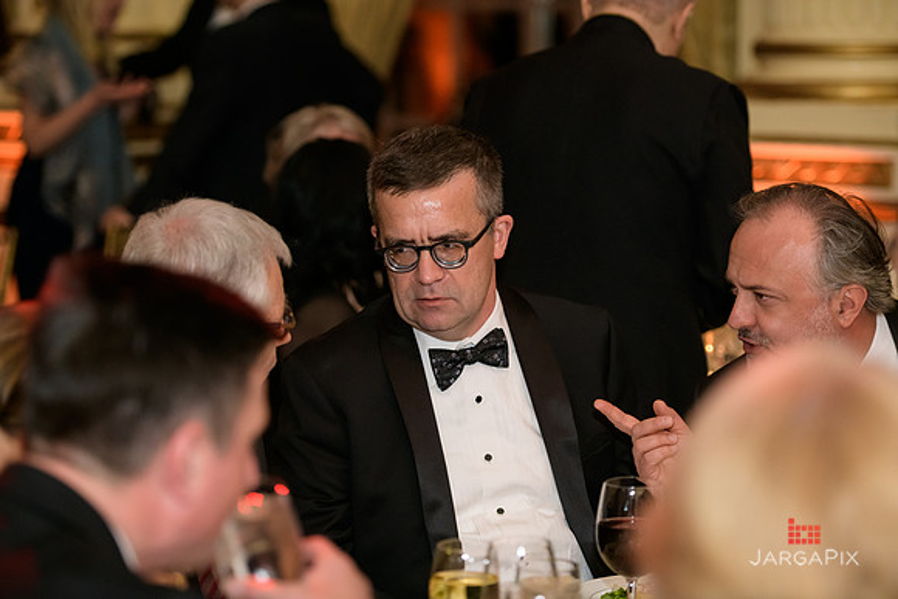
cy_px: 300
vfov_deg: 11.8
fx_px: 2894
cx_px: 449
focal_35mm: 116
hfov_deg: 17.6
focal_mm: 116
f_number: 3.2
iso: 1600
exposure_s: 1/125
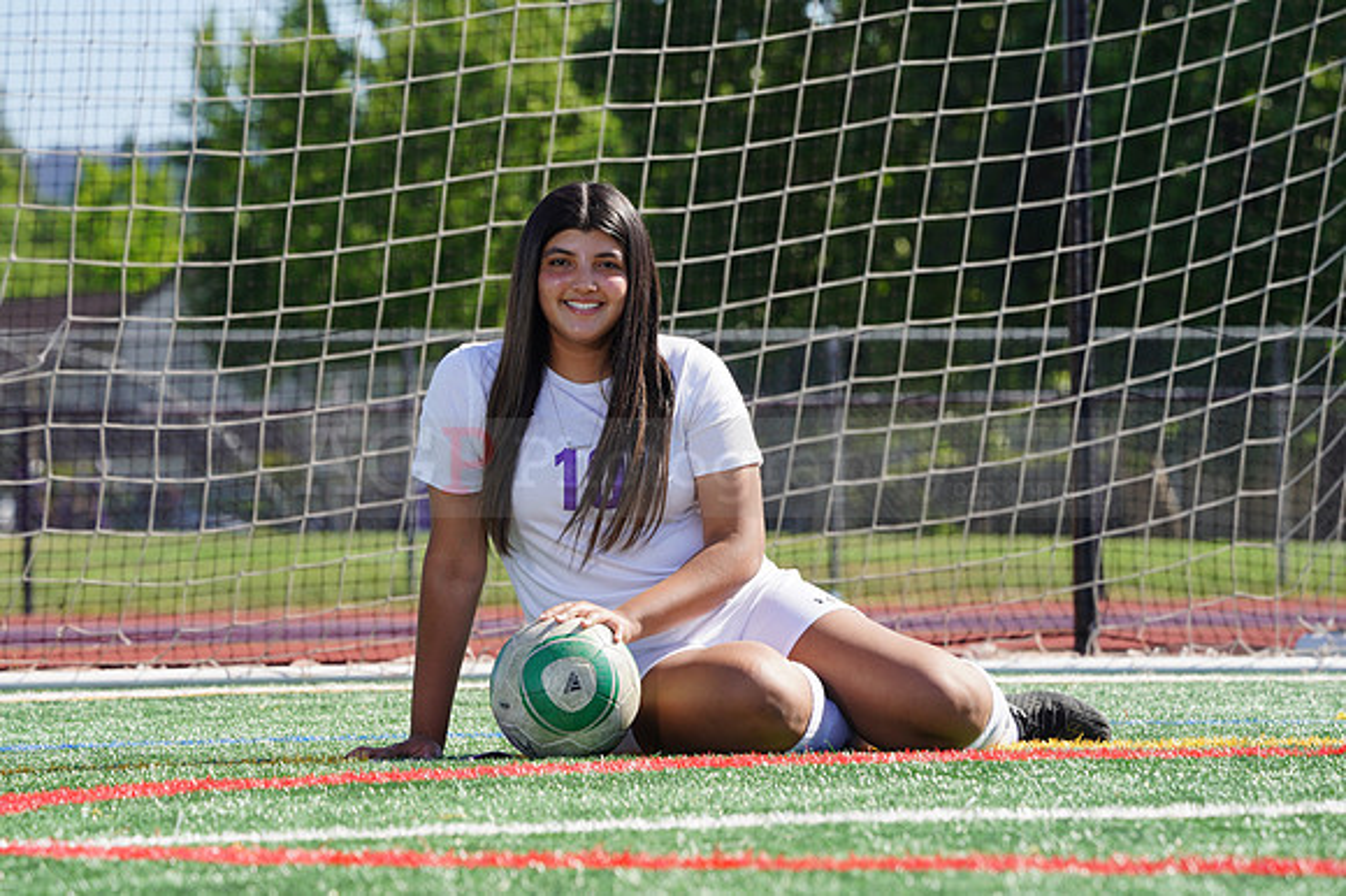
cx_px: 673
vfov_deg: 5.4
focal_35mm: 253
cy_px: 448
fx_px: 9454
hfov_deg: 8.1
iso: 200
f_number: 11
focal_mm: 253
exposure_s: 1/250
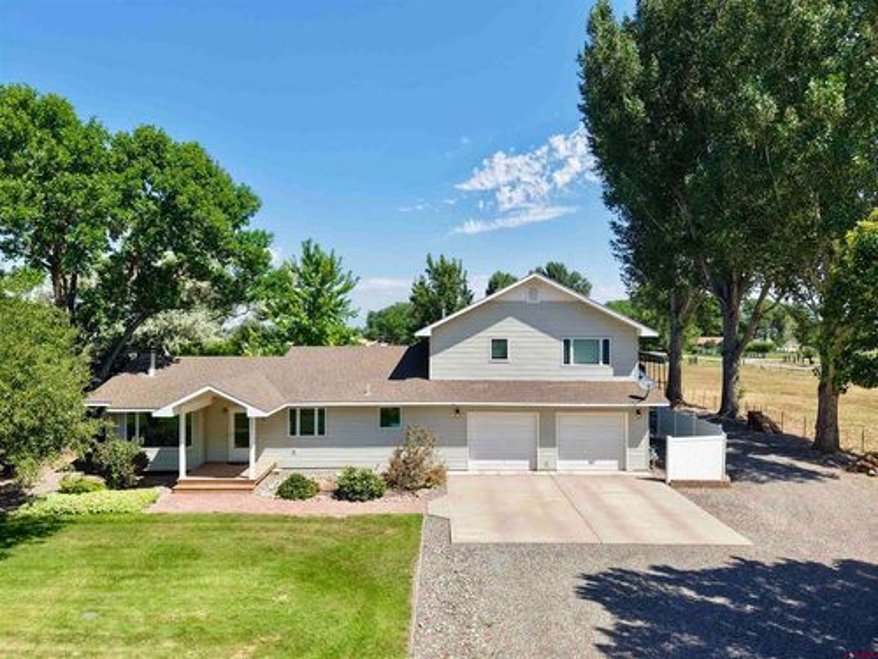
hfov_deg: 71.6
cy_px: 330
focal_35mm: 24
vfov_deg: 56.8
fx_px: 609
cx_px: 439
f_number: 1.8
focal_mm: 8.67
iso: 150
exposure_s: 1/2500
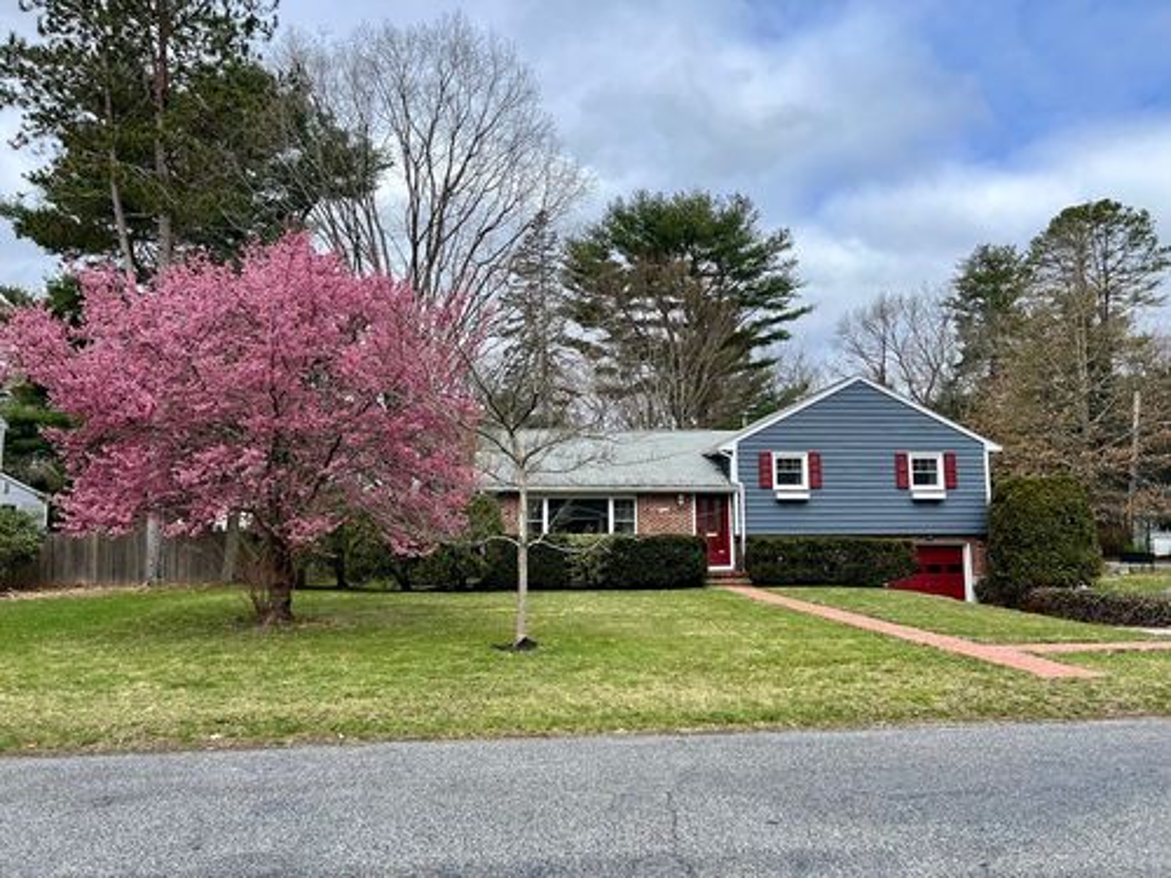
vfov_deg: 53.1
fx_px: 880
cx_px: 586
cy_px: 439
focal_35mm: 26
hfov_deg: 67.3
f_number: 1.5
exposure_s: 1/2299
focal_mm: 5.7
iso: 50
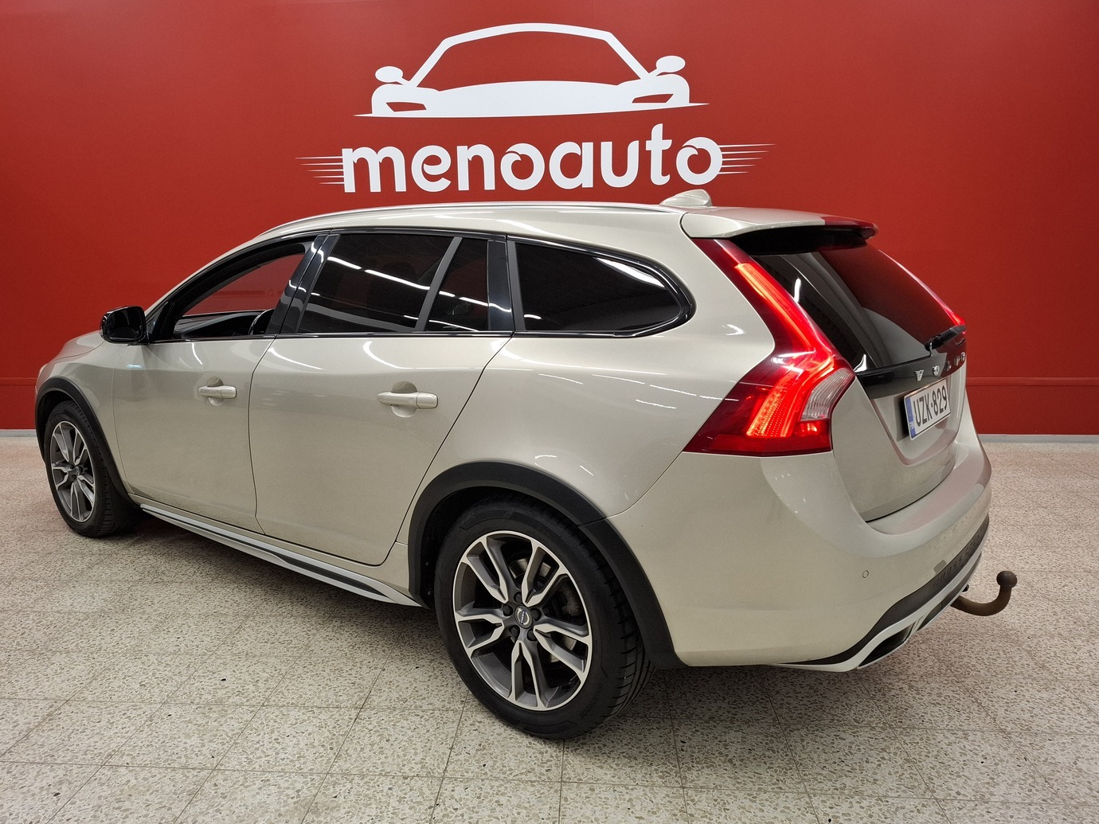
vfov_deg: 56.8
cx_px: 536
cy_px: 416
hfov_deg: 71.6
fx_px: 762
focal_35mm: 24
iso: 125
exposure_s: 1/100
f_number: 1.8
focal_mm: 5.54
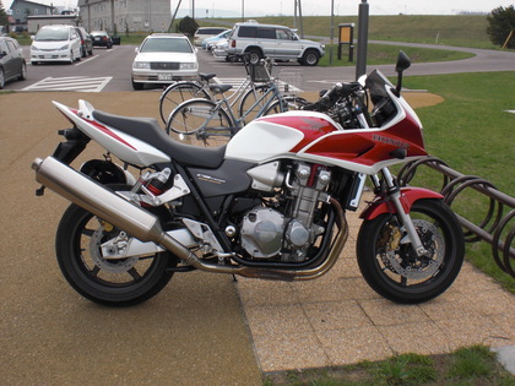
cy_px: 193
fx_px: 565
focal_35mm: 38
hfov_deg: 49.0
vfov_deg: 37.7
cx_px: 258
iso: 64
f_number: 5.6
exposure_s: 1/200
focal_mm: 6.3
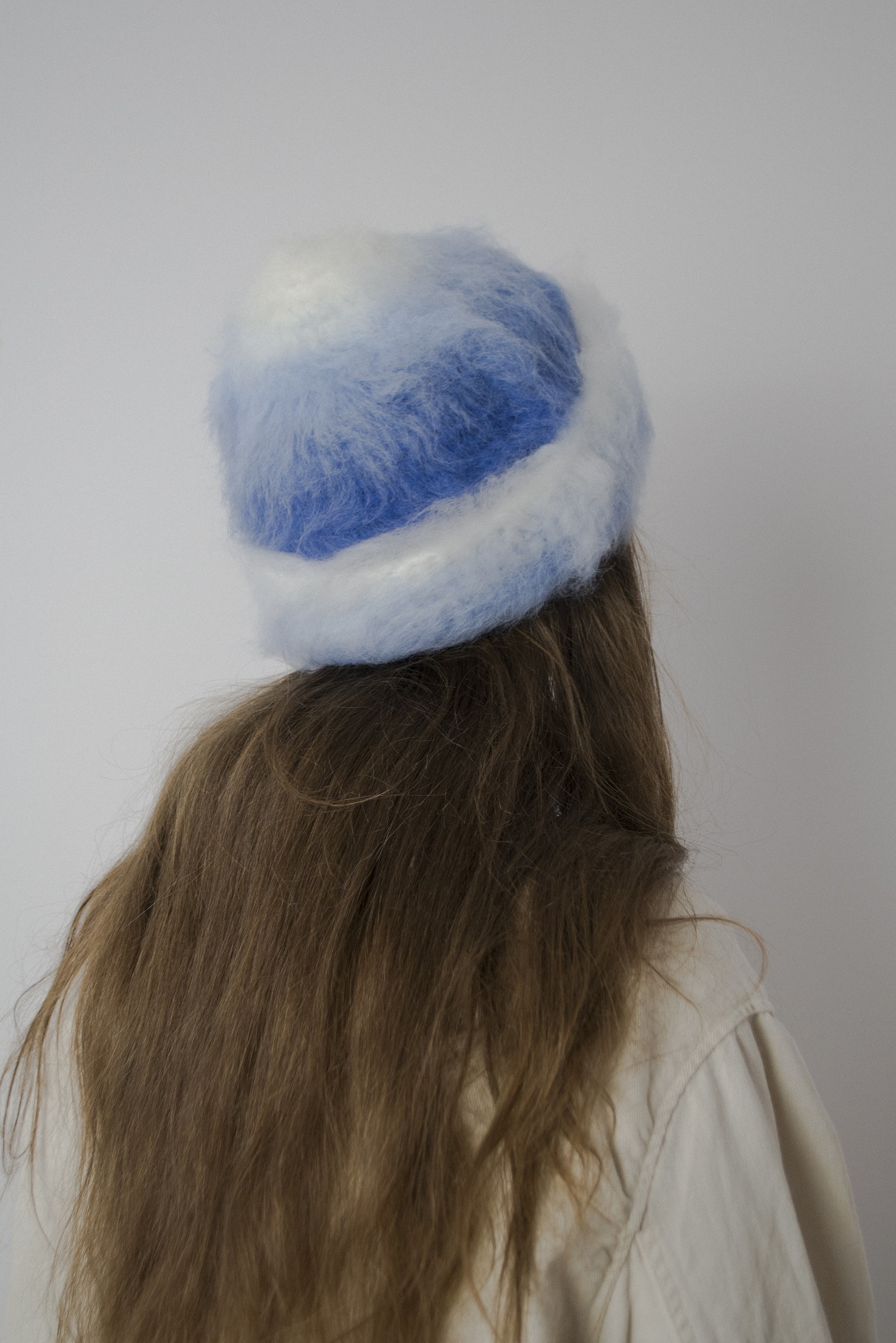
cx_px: 448
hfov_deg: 30.8
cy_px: 672
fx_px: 1624
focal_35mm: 44
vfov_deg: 45.0
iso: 220
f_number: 4.5
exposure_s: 1/40
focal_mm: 29
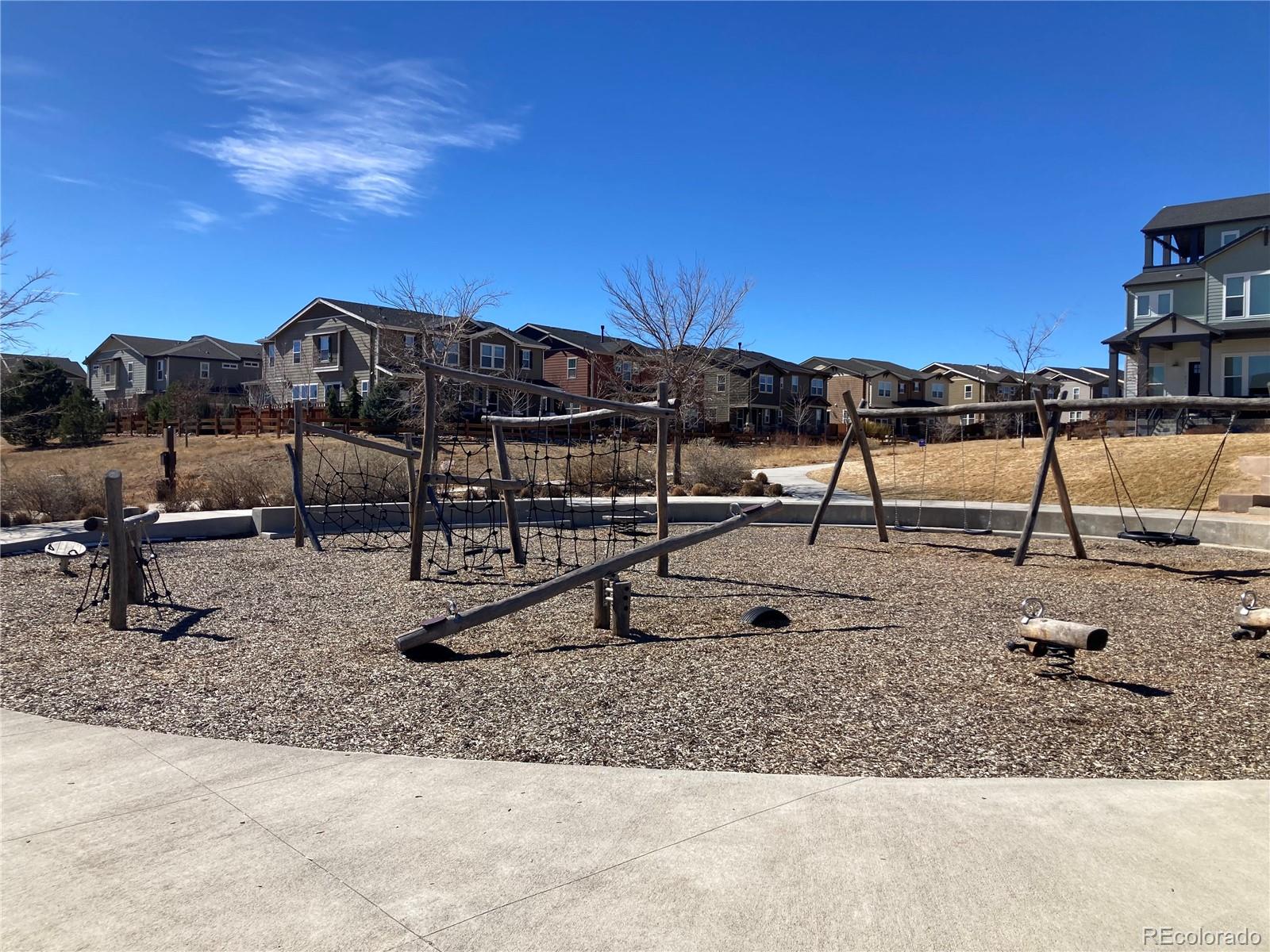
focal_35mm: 28
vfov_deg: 49.7
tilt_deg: +1.0
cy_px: 476
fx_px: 1027
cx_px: 635
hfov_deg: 63.4
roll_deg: -1.9
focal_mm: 3.99
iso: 25
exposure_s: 1/2703
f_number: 1.8
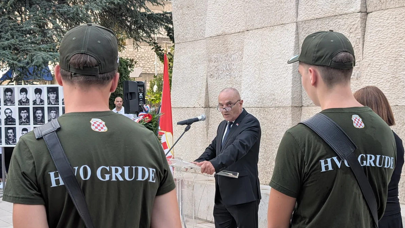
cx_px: 204
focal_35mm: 54
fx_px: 580
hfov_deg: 38.5
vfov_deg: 22.1
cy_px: 152
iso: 37
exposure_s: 1/123
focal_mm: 6.9
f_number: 1.68
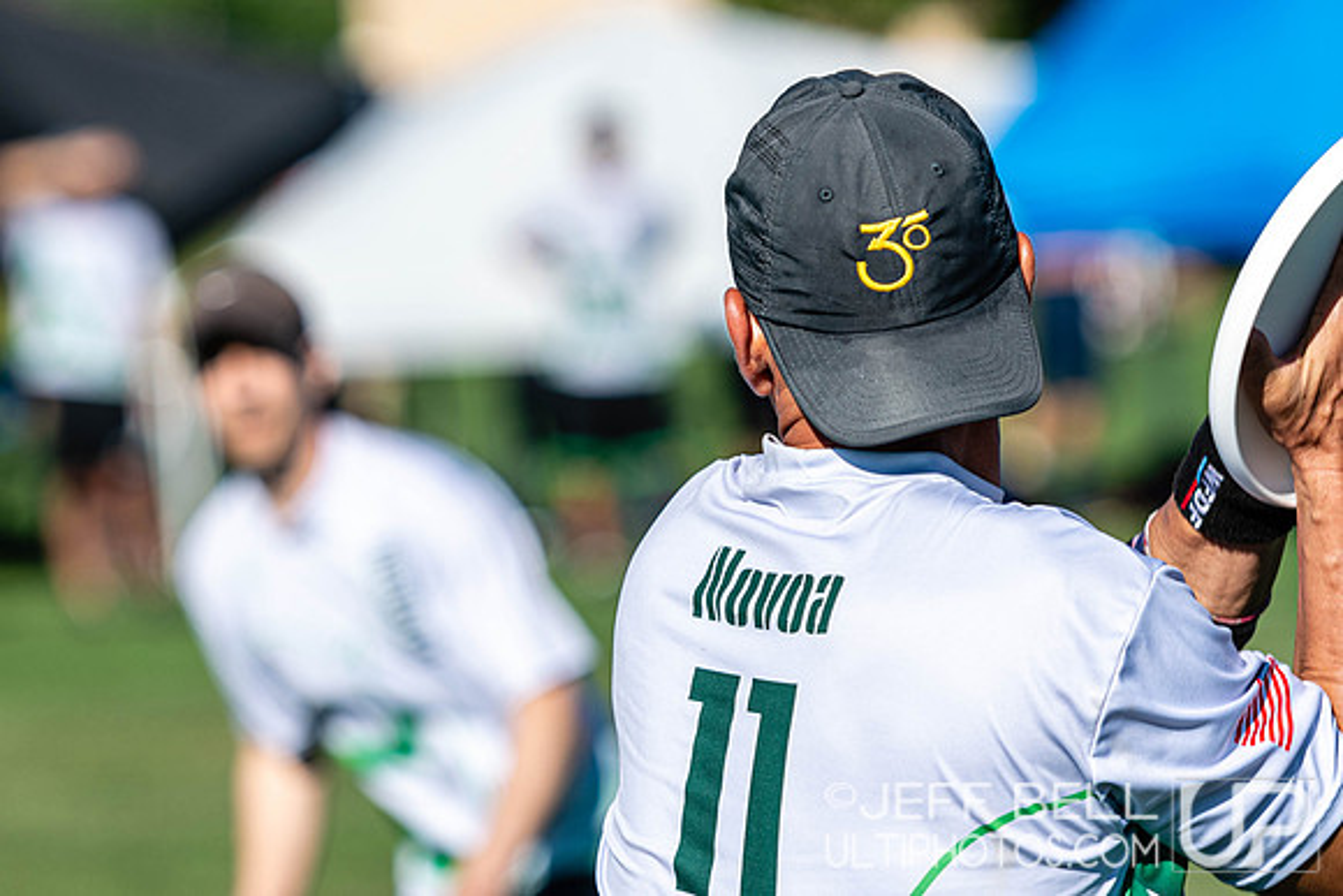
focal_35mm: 305
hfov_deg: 6.8
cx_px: 434
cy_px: 290
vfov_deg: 4.5
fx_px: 11365
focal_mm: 150
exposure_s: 1/2000
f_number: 3.2
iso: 100
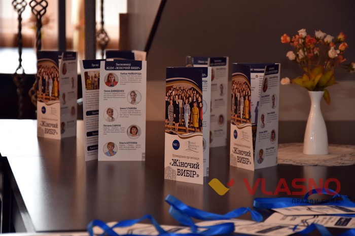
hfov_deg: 15.2
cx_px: 178
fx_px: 1331
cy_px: 118
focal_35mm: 135
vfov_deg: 10.2
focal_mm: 90
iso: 640
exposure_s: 1/15
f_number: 5.6
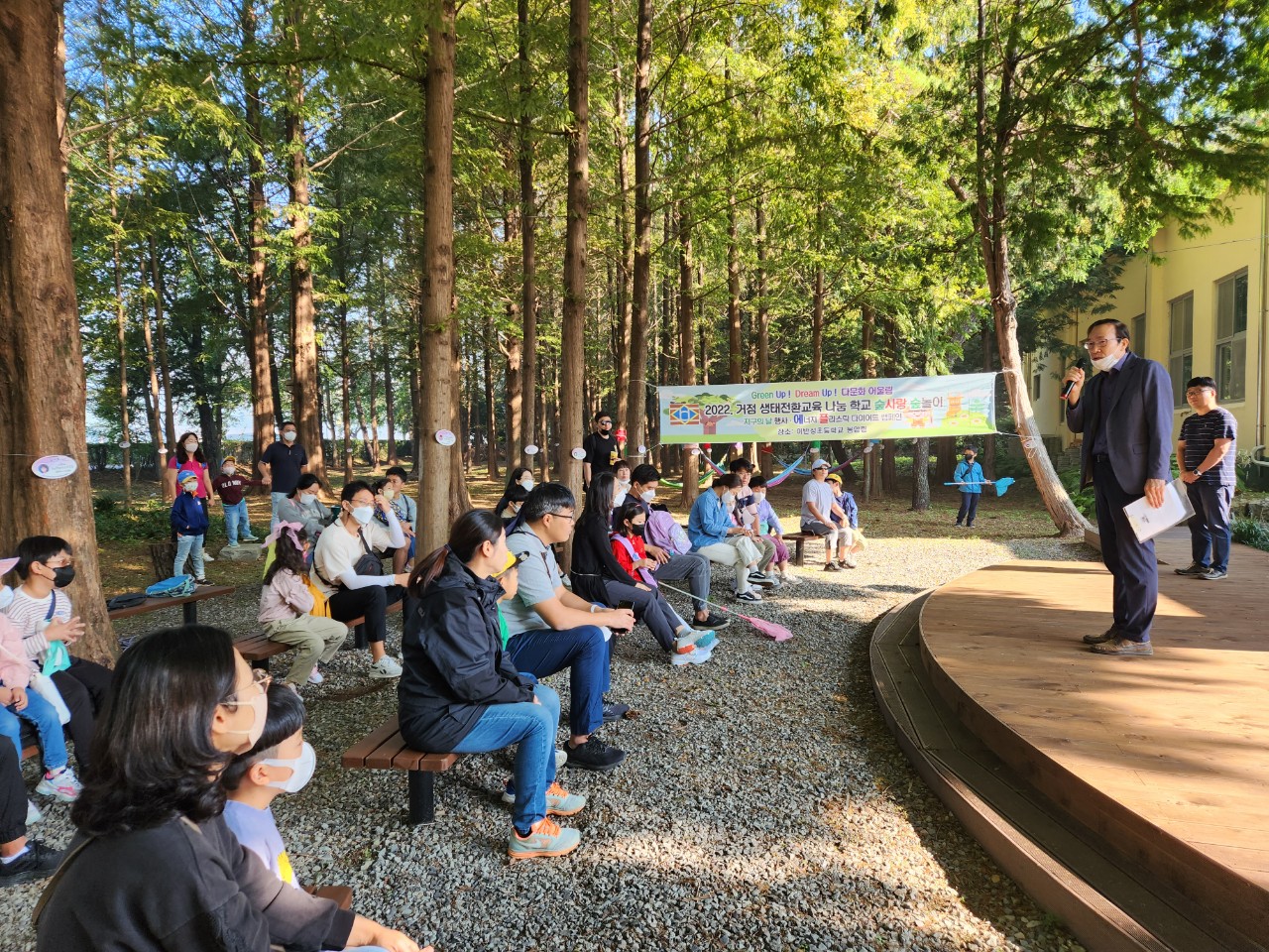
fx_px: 843
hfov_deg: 73.9
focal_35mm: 23
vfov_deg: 58.9
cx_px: 634
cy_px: 476
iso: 40
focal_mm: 5.4
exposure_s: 1/182
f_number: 1.8
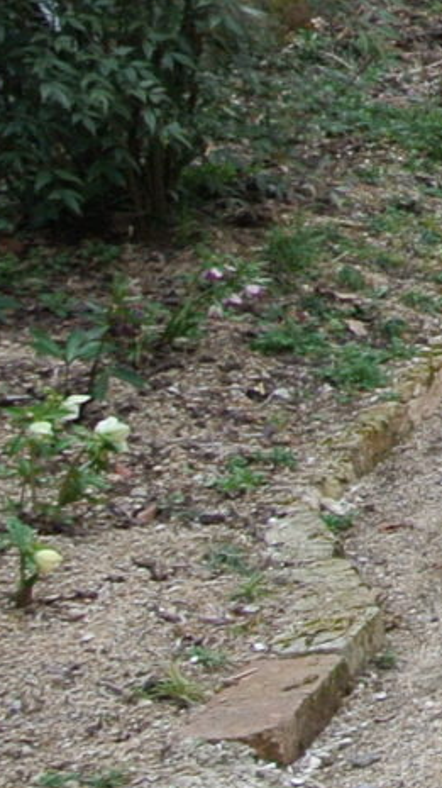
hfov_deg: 7.1
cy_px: 124
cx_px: 1958
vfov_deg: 20.3
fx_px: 2170
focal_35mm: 104
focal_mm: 6.7
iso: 110
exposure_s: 1/250
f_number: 4
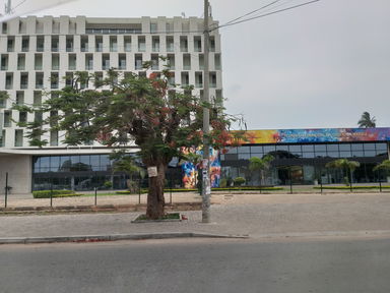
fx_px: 293
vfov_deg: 53.1
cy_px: 146
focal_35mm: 26
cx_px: 195
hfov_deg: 67.3
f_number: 1.7
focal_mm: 3.93
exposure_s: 1/269
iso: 40
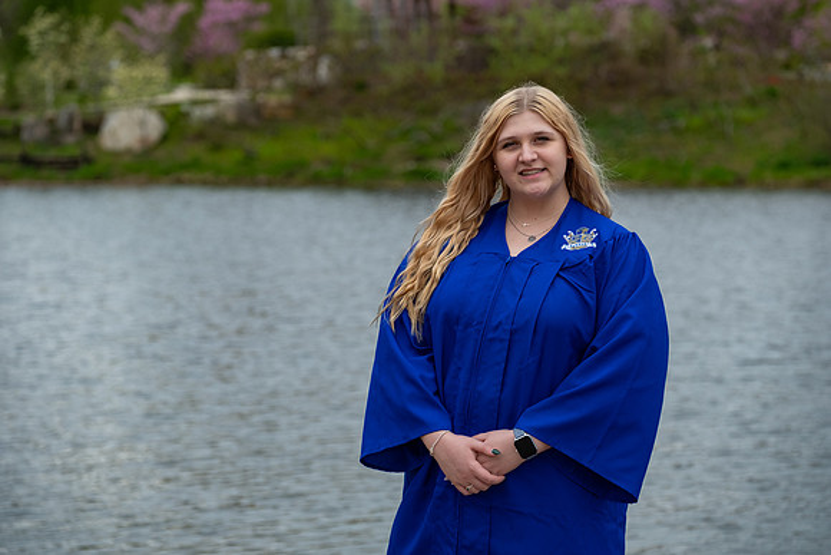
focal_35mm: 147
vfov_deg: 9.3
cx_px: 416
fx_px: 3394
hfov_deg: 14.0
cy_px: 278
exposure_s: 1/400
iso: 250
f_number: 4
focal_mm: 98.2
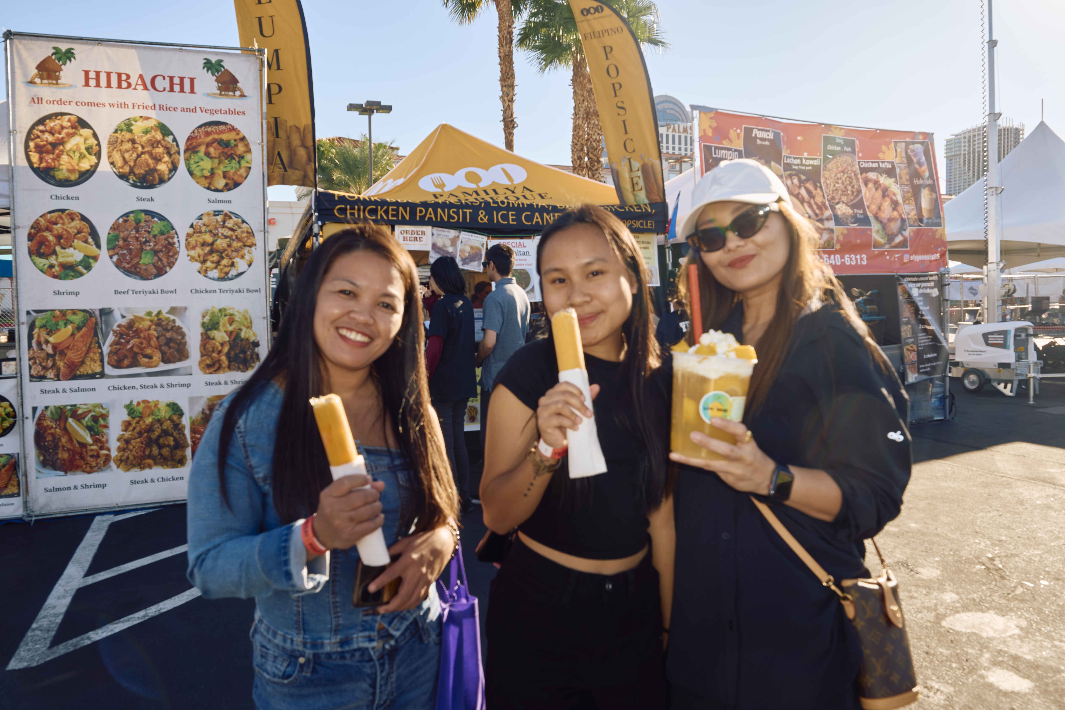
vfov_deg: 53.1
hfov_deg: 73.7
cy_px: 355
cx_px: 532
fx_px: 710
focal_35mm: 24
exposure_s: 1/160
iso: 100
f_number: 6.3
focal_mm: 16
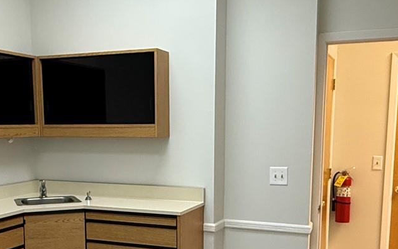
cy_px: 206
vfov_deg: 26.3
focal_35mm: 48
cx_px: 174
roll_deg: -1.6
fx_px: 521
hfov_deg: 41.7
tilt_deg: -9.3
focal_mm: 2.22
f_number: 2.2
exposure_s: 1/120
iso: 250
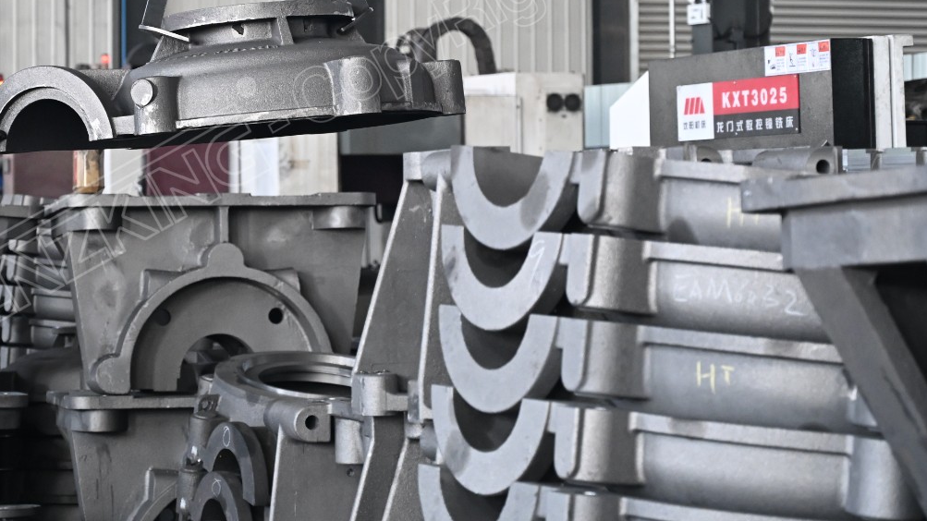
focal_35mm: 117
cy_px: 97
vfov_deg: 10.3
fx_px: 2876
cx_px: 294
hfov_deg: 18.3
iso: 3200
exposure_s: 1/250
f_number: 4
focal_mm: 70
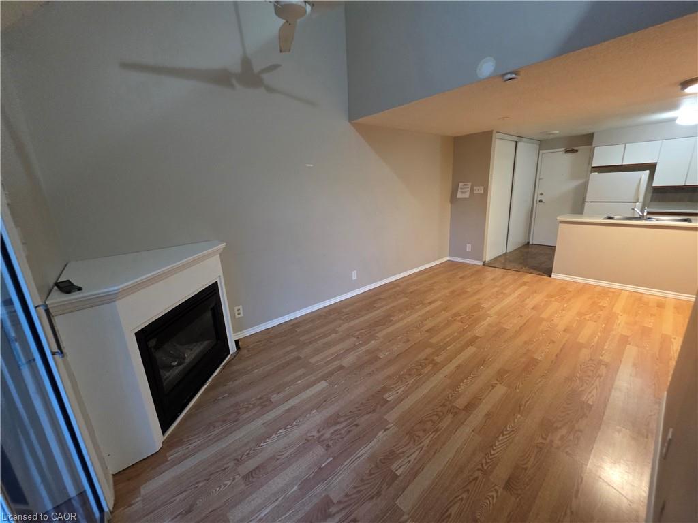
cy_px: 262
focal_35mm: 13
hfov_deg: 106.2
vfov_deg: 89.9
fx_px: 262
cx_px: 349
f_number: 1.9
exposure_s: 1/60
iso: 500
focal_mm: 2.2
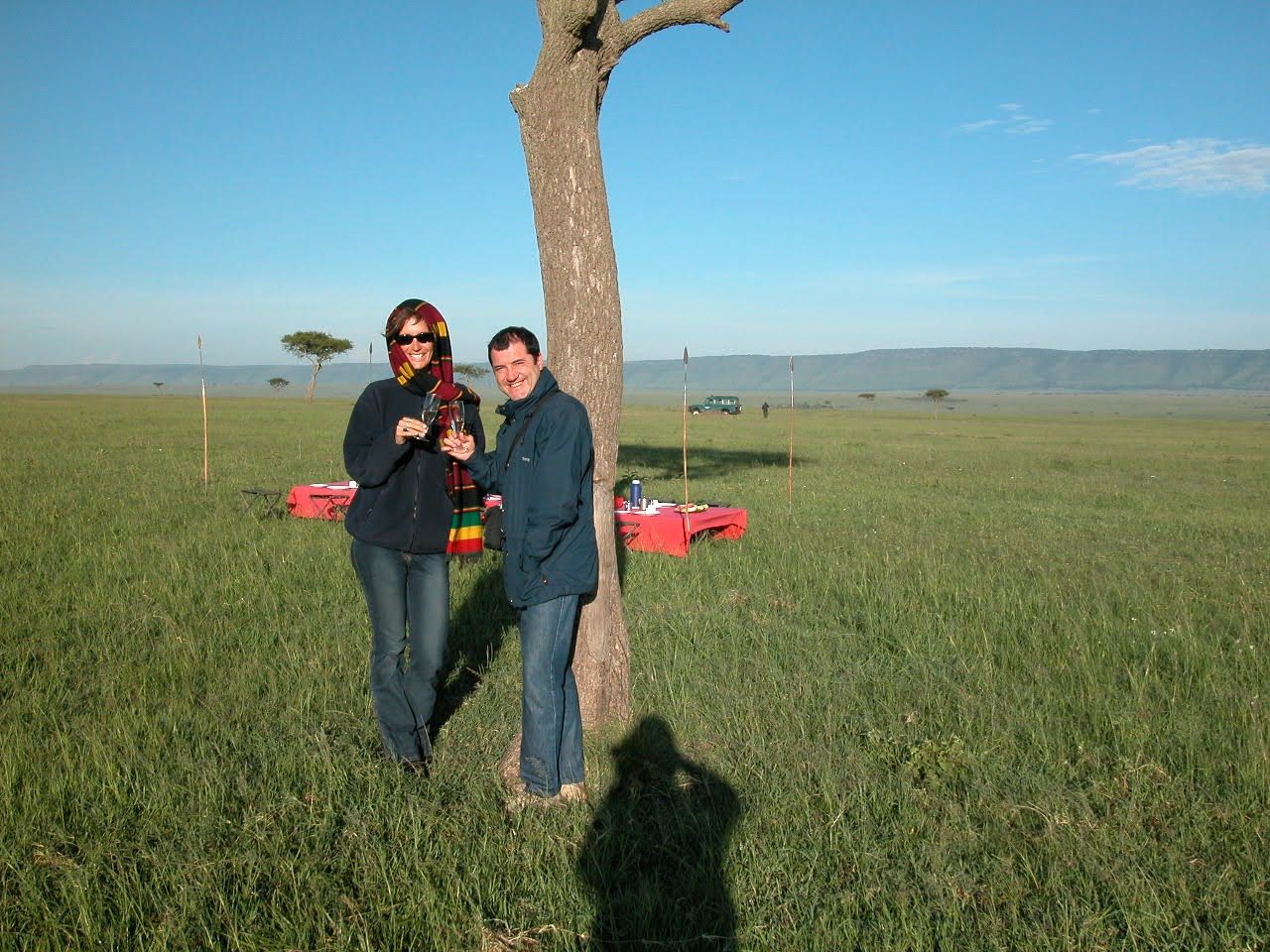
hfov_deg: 55.4
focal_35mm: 33
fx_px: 1211
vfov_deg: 42.9
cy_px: 476
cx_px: 635
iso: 100
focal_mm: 8.3
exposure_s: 1/448
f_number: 5.8
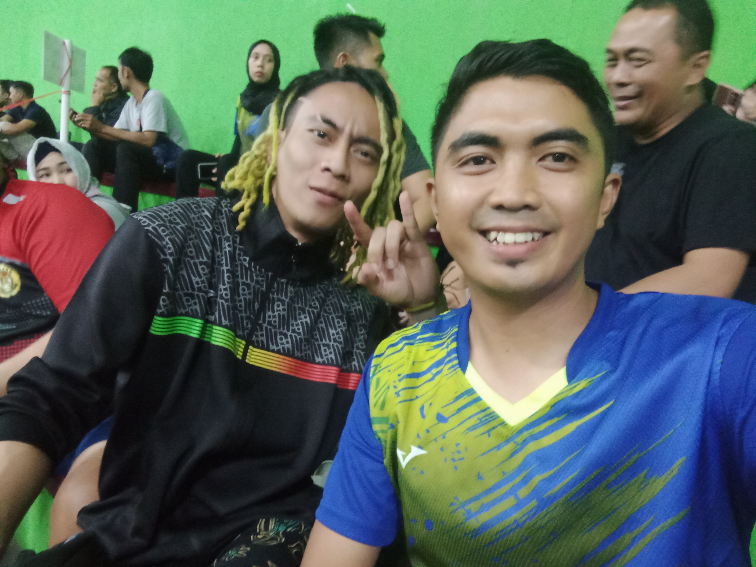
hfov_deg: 67.3
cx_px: 378
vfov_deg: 53.1
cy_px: 284
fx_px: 568
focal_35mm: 26
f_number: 2.05
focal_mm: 2.78
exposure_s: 1/14.3
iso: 794
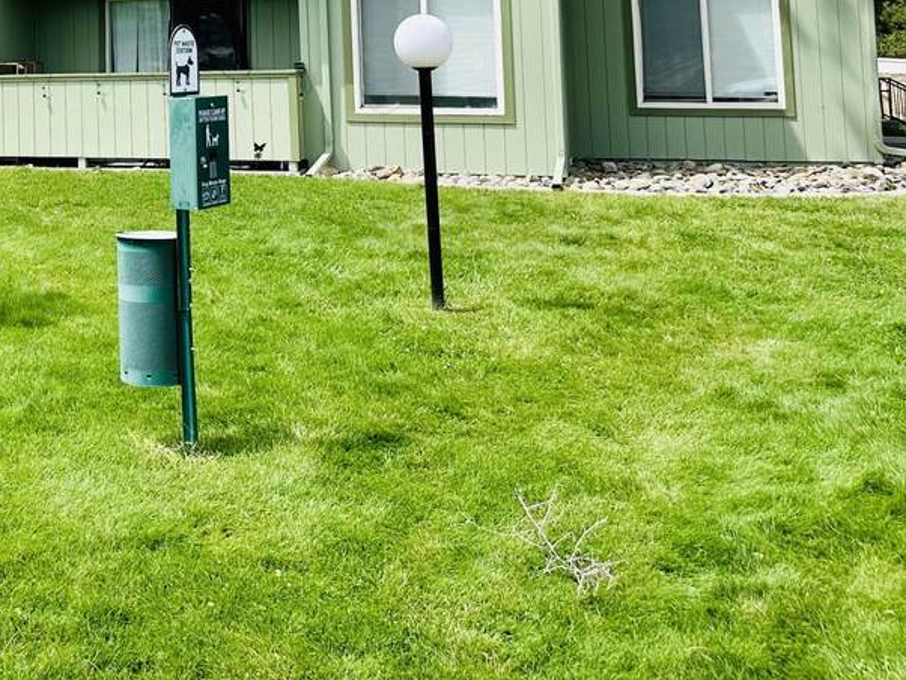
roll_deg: +2.3
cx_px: 5
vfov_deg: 26.6
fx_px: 1335
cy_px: -41
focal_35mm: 51
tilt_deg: +5.0
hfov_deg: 34.2
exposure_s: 1/3472
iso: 80
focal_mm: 6.86
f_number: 1.78
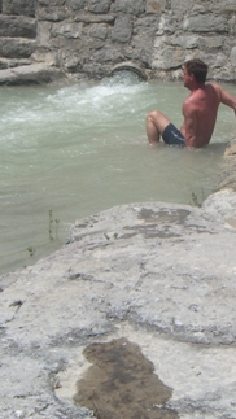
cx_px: 198
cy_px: 135
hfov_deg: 14.6
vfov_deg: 25.7
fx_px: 911
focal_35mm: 82
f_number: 8
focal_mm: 7.9
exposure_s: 1/320
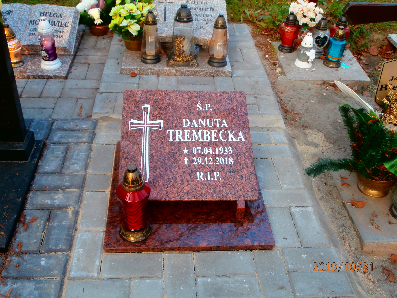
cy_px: 149
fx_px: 436
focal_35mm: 38
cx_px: 198
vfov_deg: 37.7
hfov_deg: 49.0
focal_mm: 6.67
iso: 100
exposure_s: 1/80
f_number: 3.9
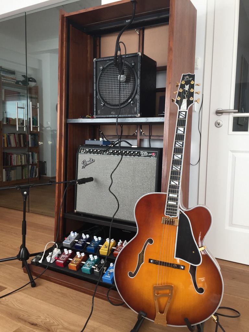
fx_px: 278
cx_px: 124
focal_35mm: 29
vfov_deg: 61.7
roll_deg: -0.9
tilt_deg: -5.5
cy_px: 166
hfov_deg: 48.2
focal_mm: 4.15
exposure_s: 1/50
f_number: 2.2
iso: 40
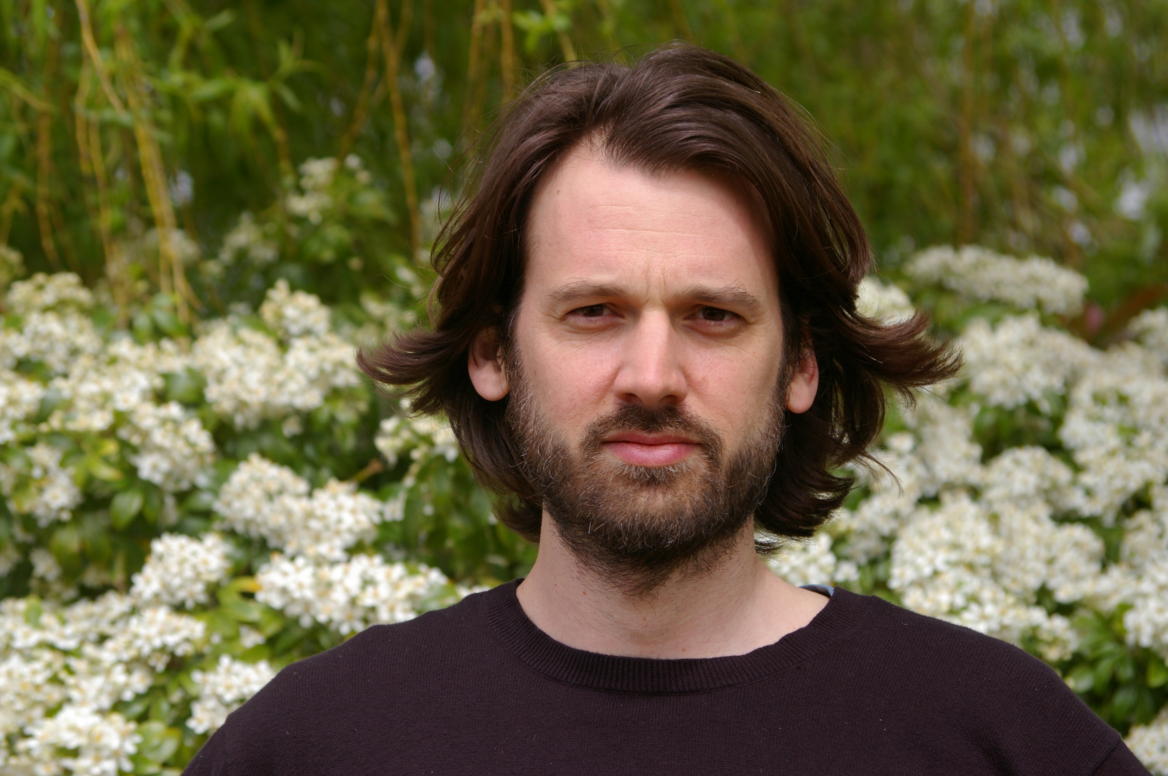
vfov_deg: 10.4
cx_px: 584
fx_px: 4279
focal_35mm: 132
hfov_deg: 15.5
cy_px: 388
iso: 200
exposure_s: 1/350
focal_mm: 88
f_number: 6.7
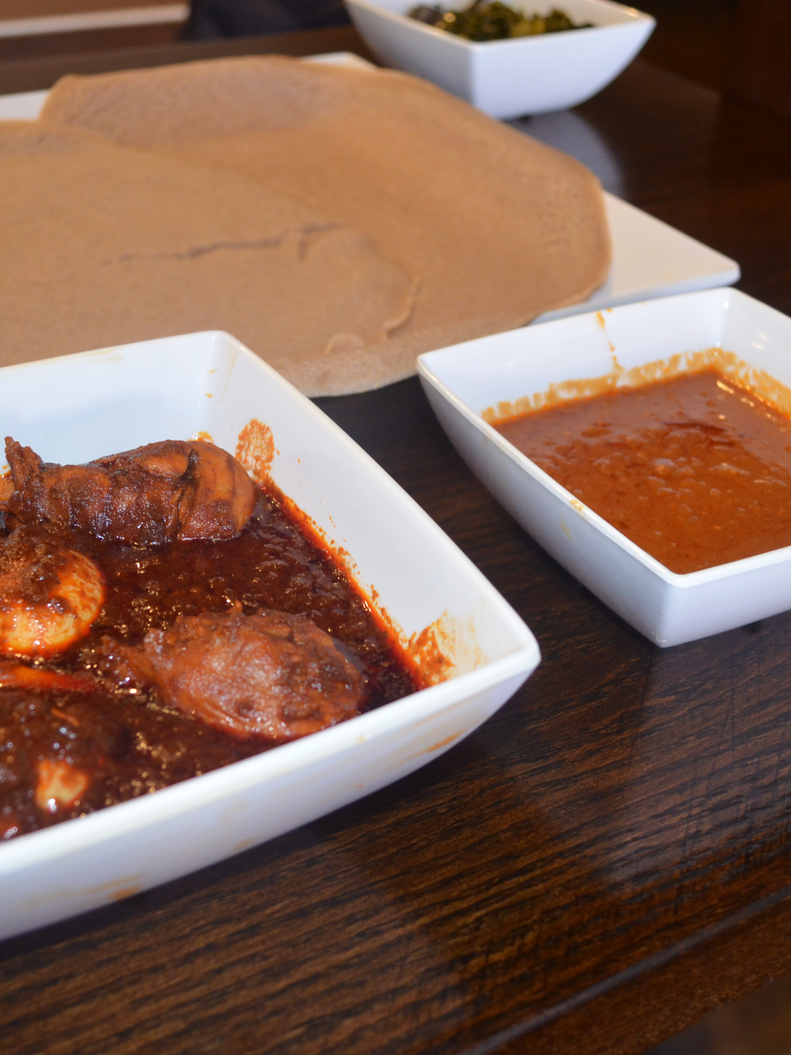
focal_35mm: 48
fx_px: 1463
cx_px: 374
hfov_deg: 30.3
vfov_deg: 39.7
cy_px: 527
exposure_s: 1/60
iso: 1100
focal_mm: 22
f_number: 3.8
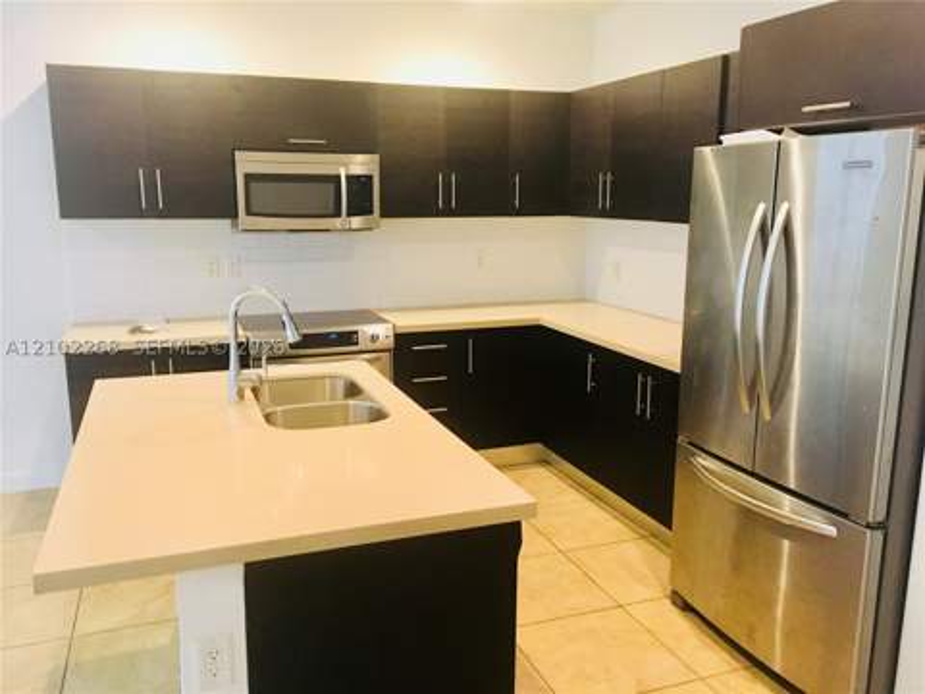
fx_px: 775
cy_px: 347
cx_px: 462
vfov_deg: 48.2
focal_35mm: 29
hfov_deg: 61.7
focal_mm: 4.15
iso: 200
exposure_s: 1/33
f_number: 2.2
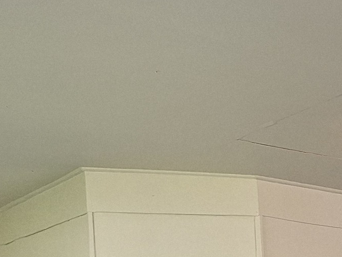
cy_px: 486
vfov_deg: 12.6
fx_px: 1038
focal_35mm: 105
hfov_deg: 15.1
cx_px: 685
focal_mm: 5.54
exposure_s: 1/60
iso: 64
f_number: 1.8
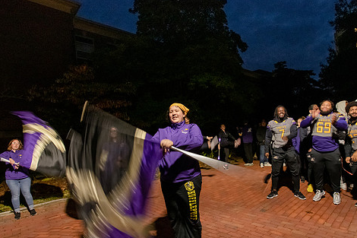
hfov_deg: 80.9
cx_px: 201
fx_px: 208
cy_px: 140
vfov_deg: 59.1
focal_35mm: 21
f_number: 5
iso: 5000
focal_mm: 17
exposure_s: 1/40
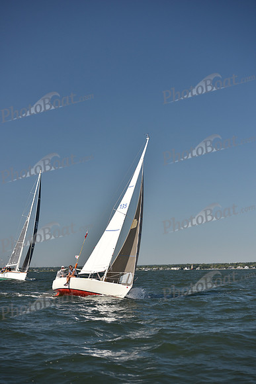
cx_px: 128
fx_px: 746
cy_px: 192
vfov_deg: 28.8
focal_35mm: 70
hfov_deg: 19.5
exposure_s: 1/1250
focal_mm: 70
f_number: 3.5
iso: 250
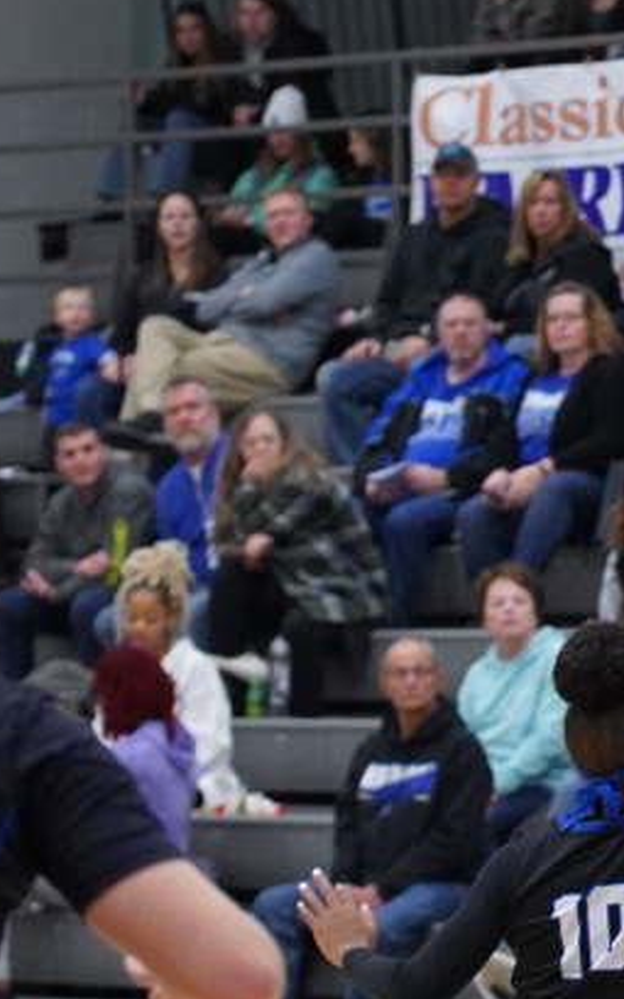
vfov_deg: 7.4
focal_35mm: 283
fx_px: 7700
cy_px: 524
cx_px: 1155
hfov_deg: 4.6
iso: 4000
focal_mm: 70
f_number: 2.8
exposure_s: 1/800
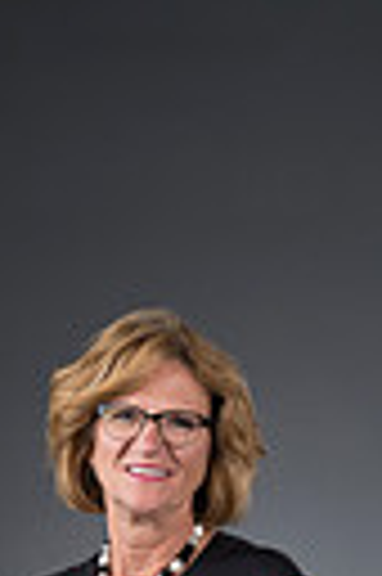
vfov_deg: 7.2
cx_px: 166
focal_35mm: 281
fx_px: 4484
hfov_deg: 4.9
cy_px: 1004
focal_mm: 80
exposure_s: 1/250
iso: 160
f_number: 5.6
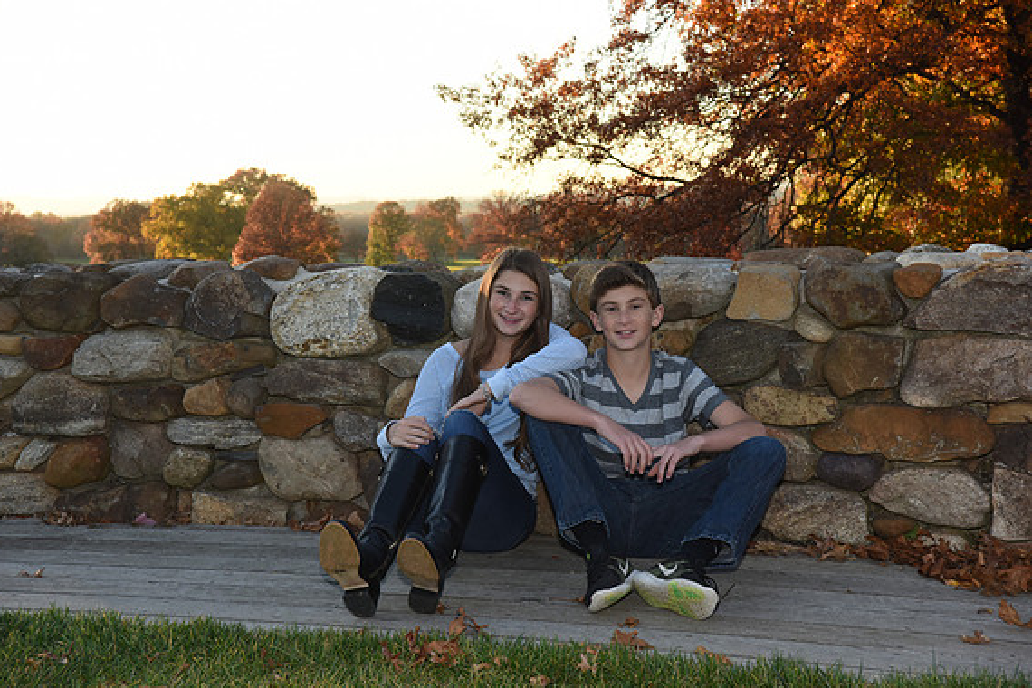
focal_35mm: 56
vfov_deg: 24.2
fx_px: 1605
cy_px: 349
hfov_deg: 35.6
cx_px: 512
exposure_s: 1/200
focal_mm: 55
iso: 640
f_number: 9
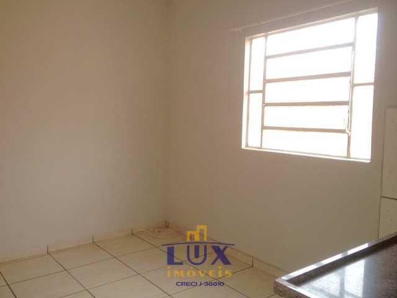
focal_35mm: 35
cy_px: 149
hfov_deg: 52.6
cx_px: 198
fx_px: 401
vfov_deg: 40.7
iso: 50
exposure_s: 1/149
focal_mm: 4.28
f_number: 2.4
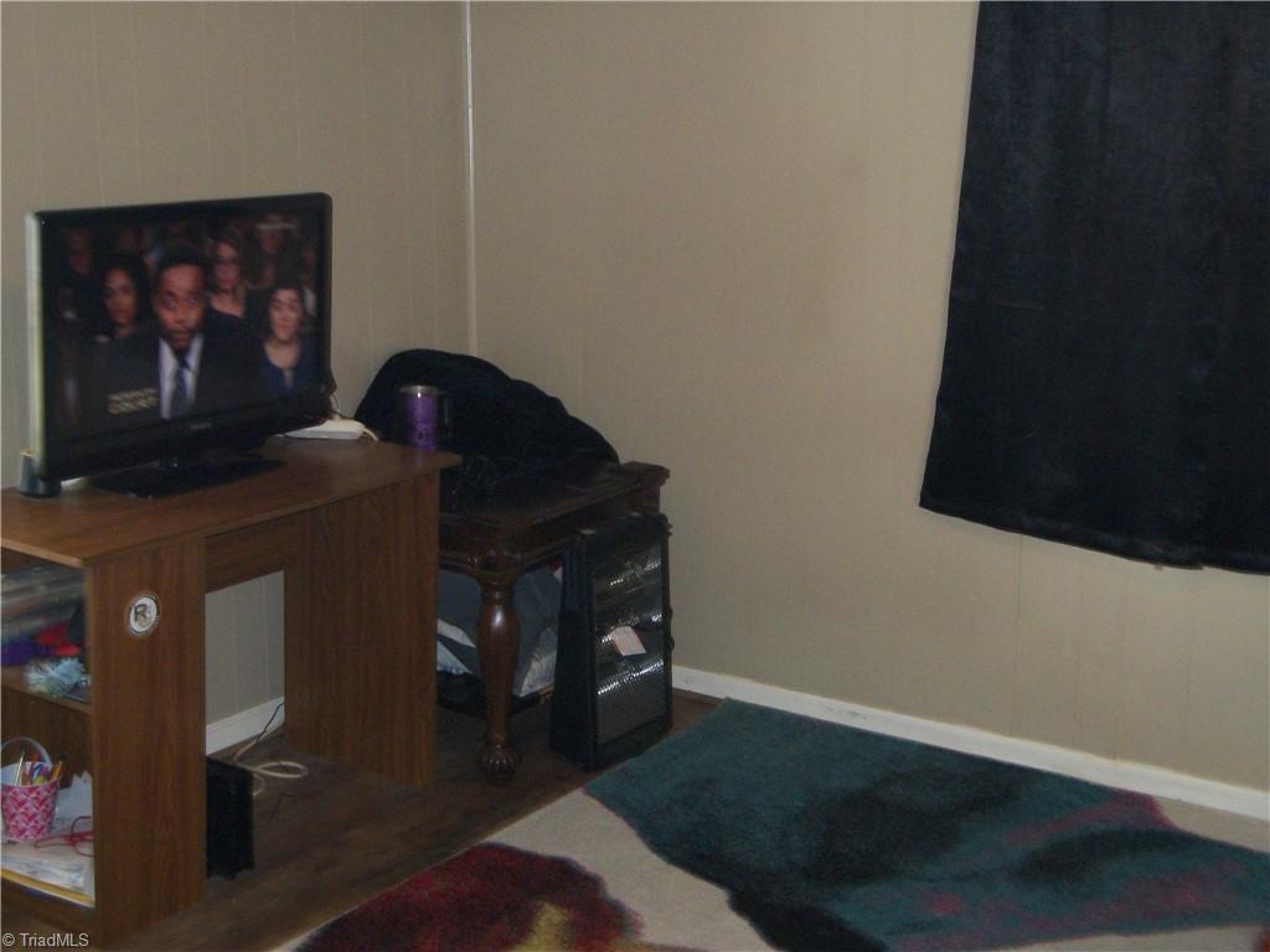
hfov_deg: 38.2
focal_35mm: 50
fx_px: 1834
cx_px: 635
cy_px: 476
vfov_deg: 29.1
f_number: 3.6
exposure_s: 1/40
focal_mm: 8.8
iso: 250
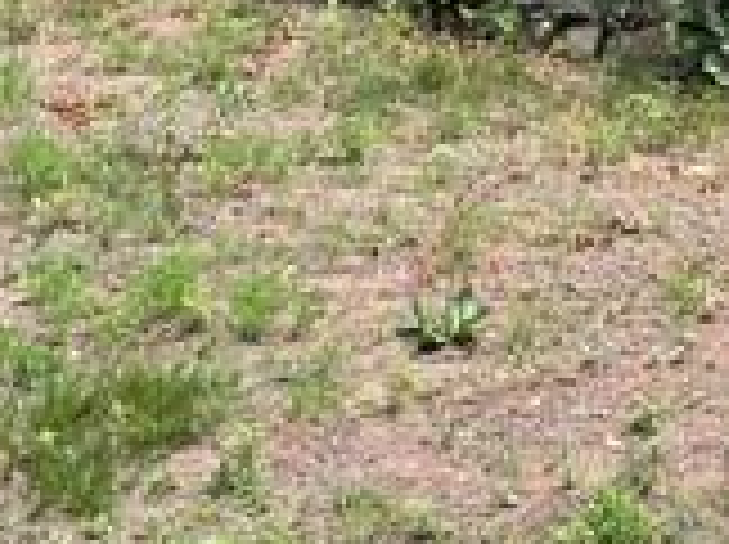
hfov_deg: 17.9
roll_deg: +3.2
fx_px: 2166
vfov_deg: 12.7
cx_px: 936
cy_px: -517
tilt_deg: +7.4
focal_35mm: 103
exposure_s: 1/412
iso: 32
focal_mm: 4.2
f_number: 1.6
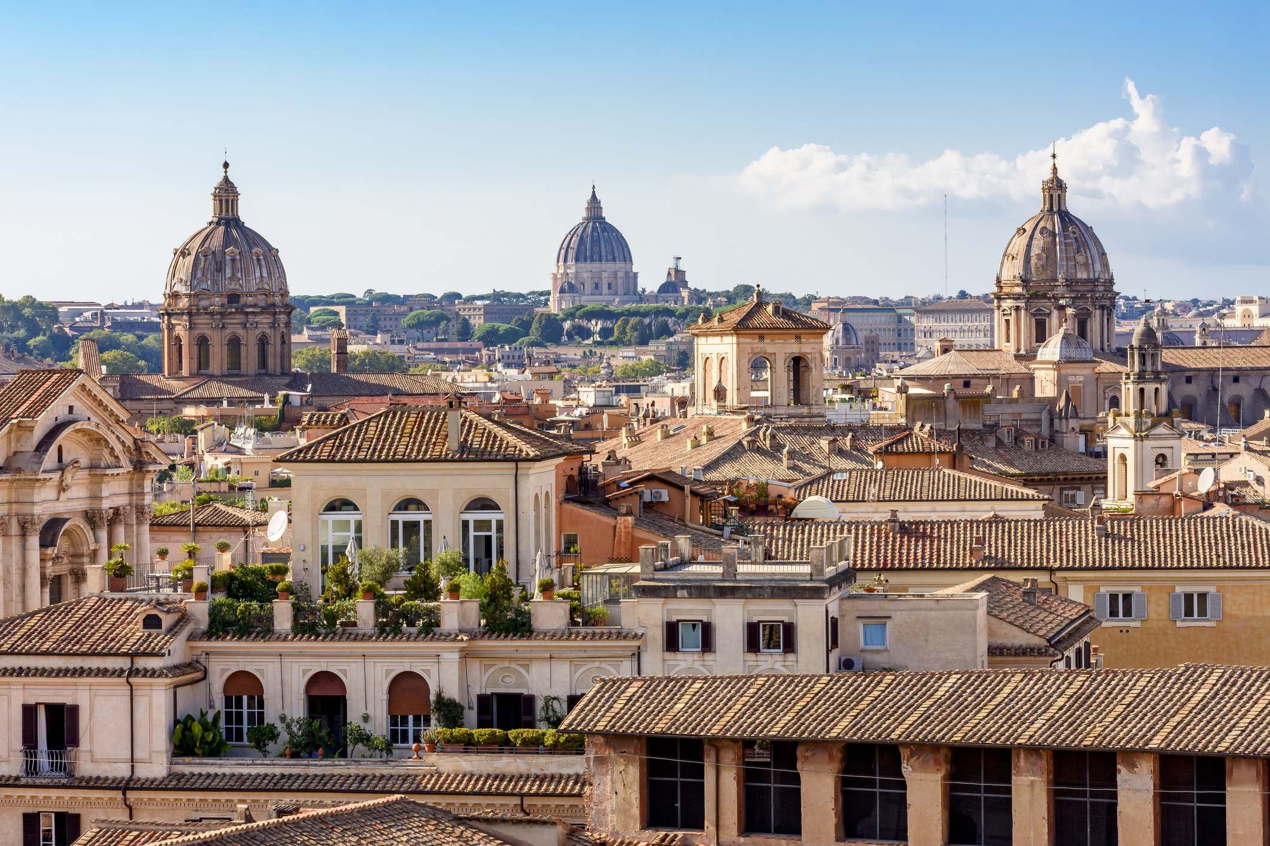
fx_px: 3704
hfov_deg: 19.5
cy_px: 423
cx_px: 635
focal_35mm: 105
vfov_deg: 13.0
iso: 125
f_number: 14
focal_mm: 70
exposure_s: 1/160
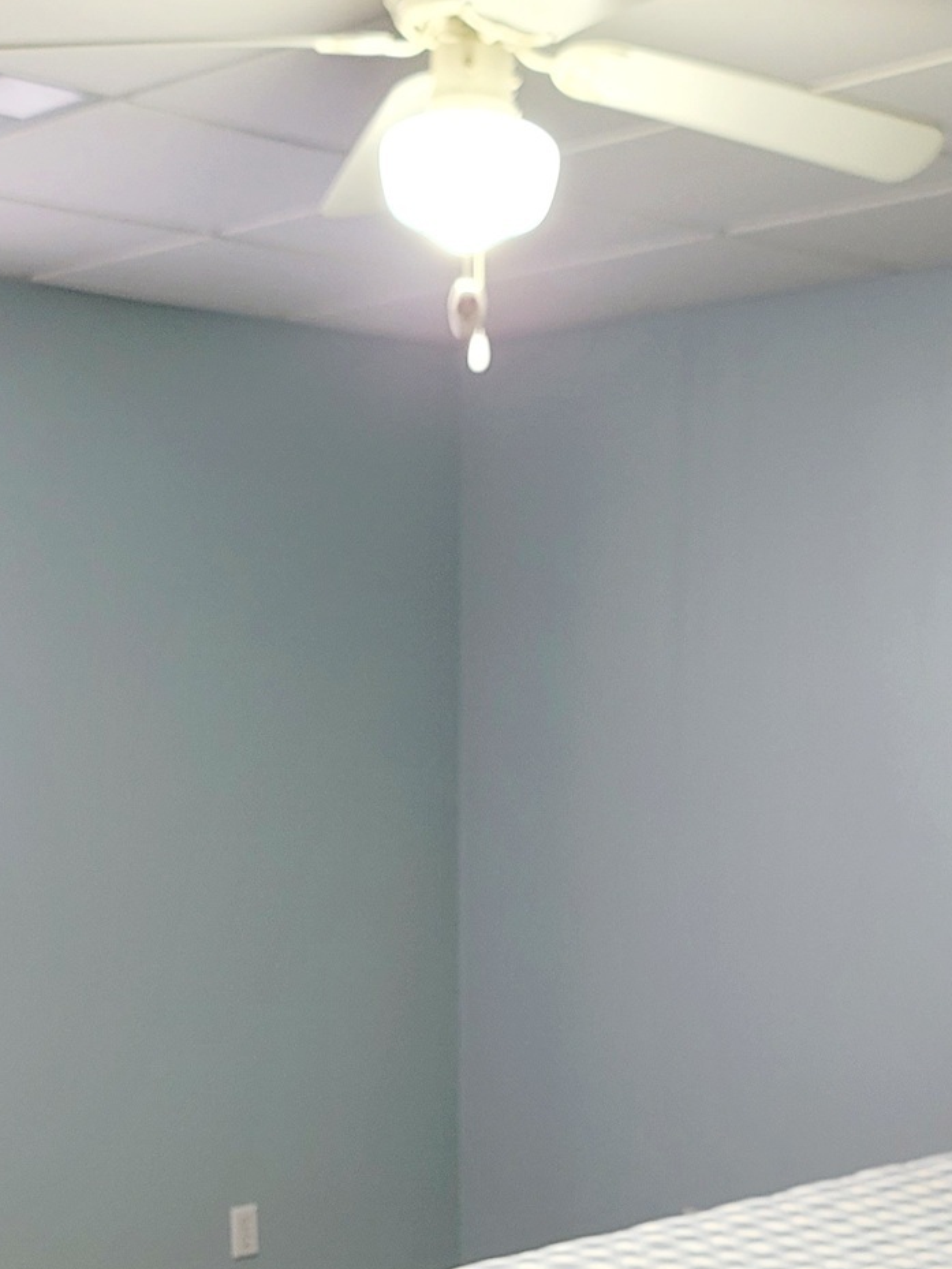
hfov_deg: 23.6
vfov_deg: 29.6
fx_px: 2273
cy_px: 1202
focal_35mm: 62
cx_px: 546
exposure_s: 1/40
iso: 200
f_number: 1.8
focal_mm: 7
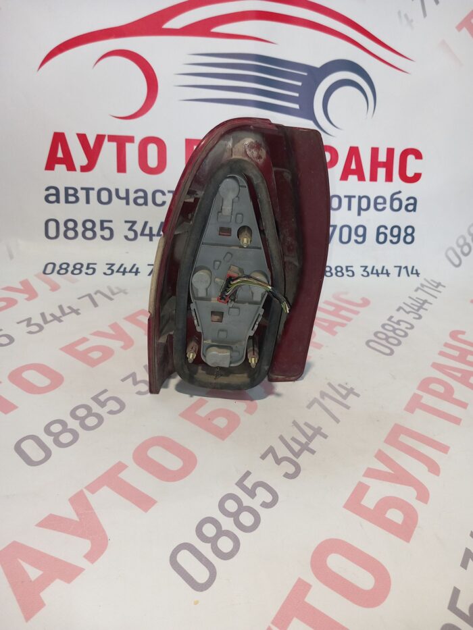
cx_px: 236
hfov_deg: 51.4
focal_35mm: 27
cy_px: 315
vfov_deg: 65.3
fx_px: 492
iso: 80
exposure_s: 1/50
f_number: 1.8
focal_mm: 4
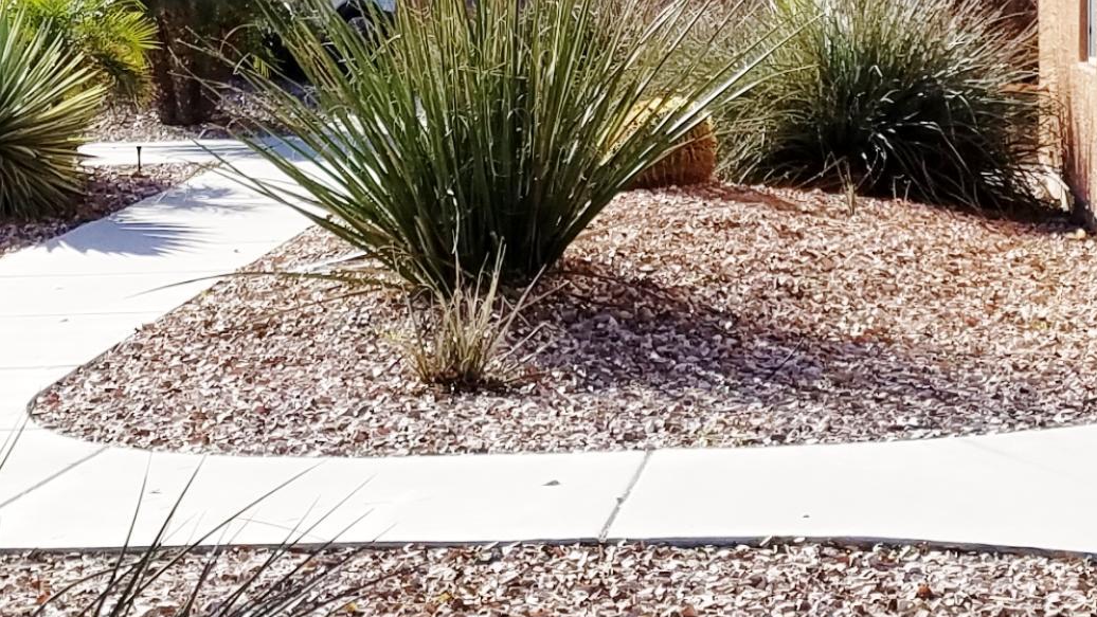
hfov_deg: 25.9
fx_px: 2385
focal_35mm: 82
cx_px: 639
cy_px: -63
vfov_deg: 14.4
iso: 50
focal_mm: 4.2
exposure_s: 1/1928
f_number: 1.7
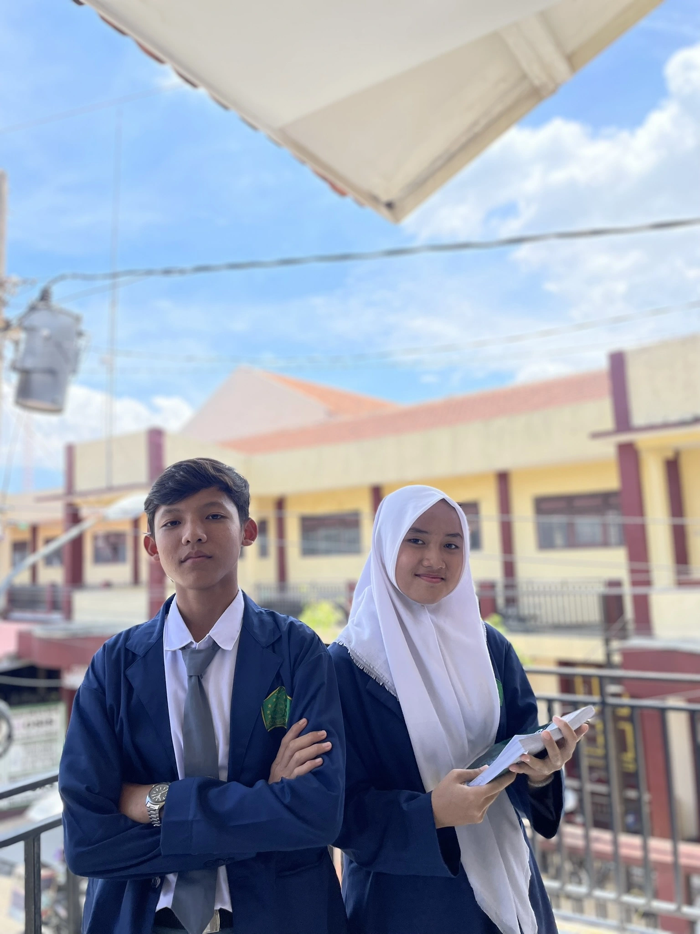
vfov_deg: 67.3
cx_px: 350
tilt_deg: +6.8
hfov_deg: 53.1
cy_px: 467
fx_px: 701
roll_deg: +2.3
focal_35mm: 26
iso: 50
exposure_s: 1/1984
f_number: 1.6
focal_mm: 4.2
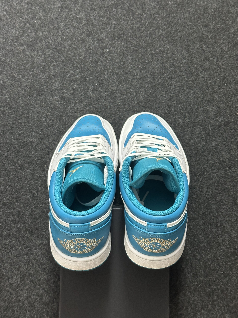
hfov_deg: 30.3
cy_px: 159
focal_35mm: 48
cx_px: 119
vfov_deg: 39.7
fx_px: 440
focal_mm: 6.86
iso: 400
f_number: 1.78
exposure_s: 1/34
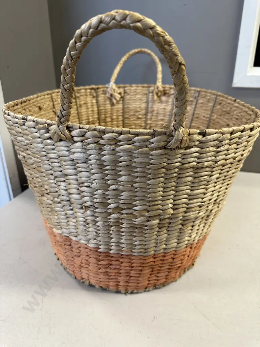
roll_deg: +0.3
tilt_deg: -24.4
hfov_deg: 56.8
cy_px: 174
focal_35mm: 24
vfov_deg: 71.6
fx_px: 240
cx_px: 130
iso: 160
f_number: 1.78
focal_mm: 6.86
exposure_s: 1/100
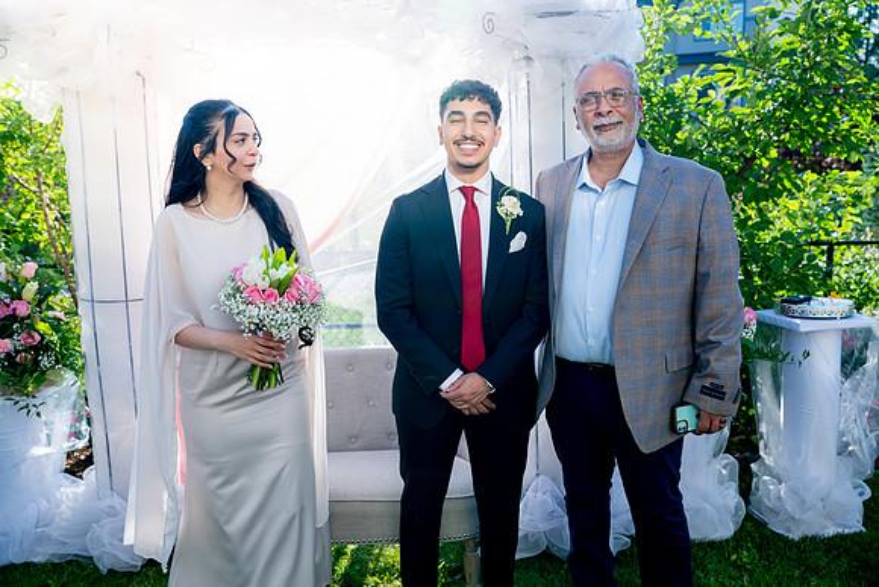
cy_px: 294
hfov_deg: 65.5
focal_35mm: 28
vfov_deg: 46.4
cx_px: 440
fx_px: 684
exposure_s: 1/500
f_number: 3.5
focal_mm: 28
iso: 200
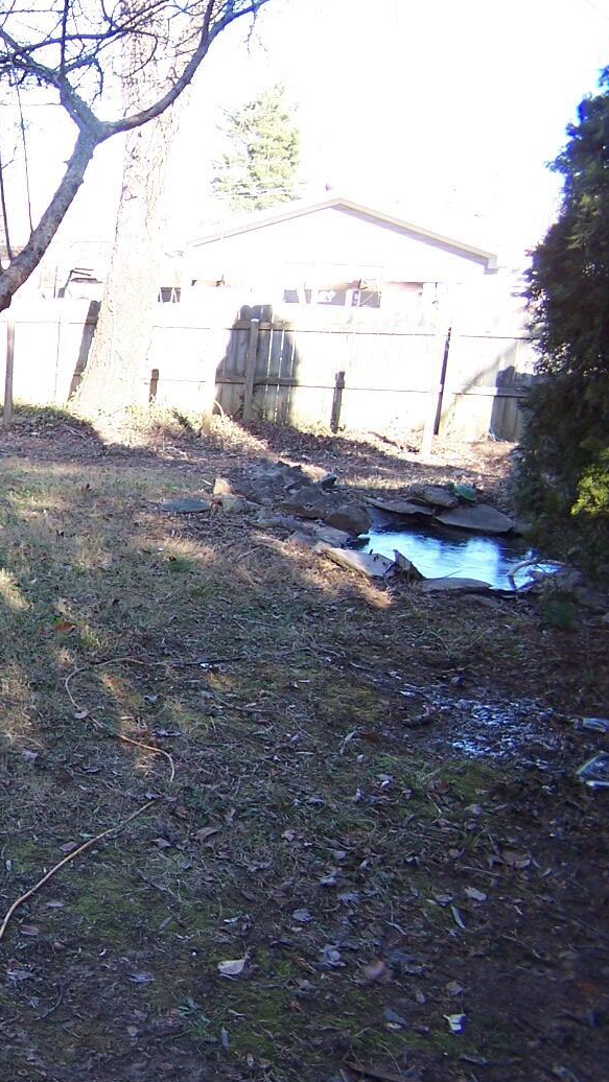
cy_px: 559
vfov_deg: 33.8
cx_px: -162
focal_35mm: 62
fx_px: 1779
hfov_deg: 18.2
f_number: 2.8
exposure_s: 1/90
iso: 80
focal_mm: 6.3
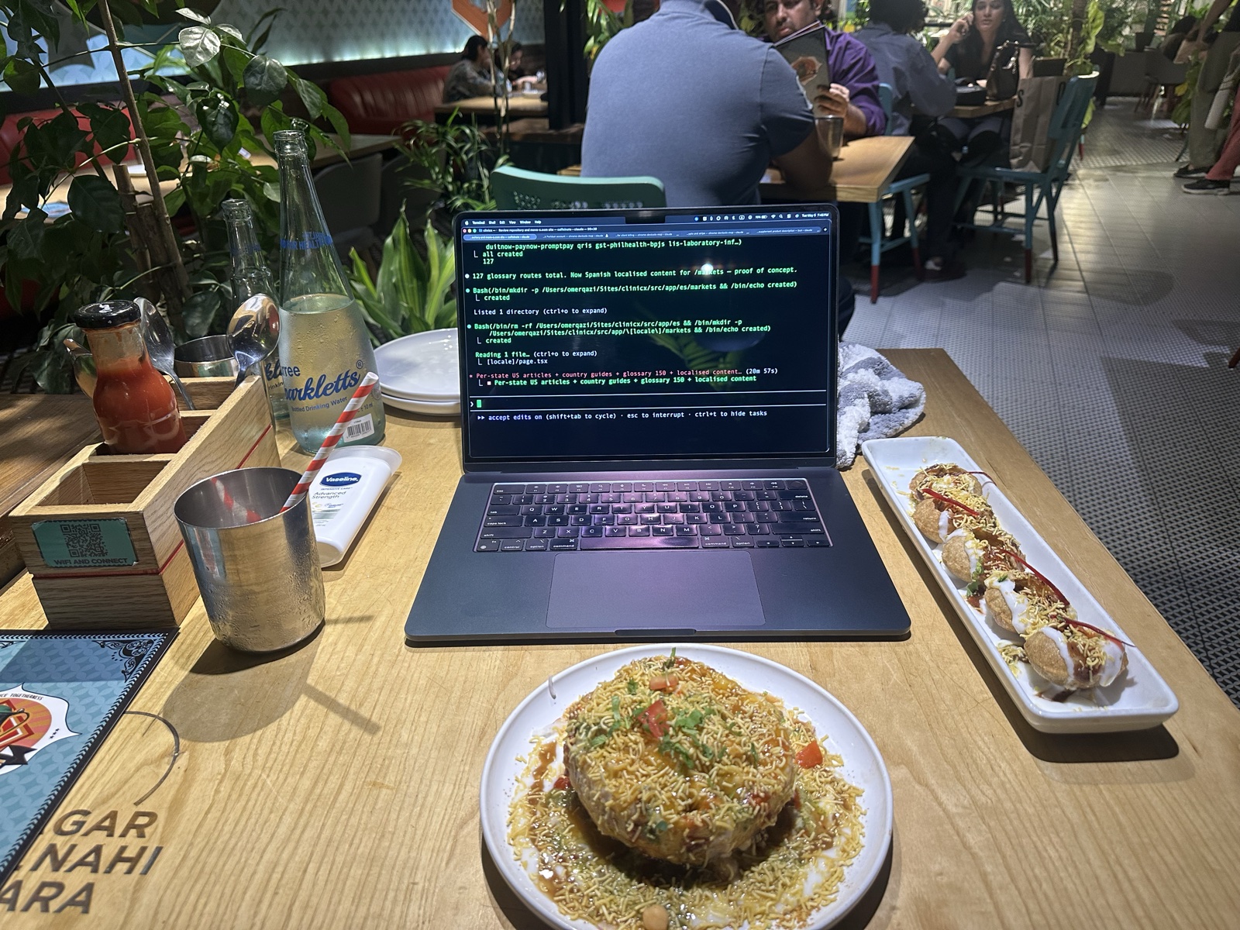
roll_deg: +0.3
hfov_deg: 71.6
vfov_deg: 56.8
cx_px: 620
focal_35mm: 24
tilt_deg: -27.5
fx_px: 860
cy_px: 465
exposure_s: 1/100
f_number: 1.78
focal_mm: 6.86
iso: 200
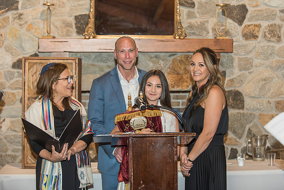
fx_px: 701
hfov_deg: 22.9
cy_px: 88
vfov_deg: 15.4
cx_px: 153
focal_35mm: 89
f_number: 3.2
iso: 800
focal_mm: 82
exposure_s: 1/125
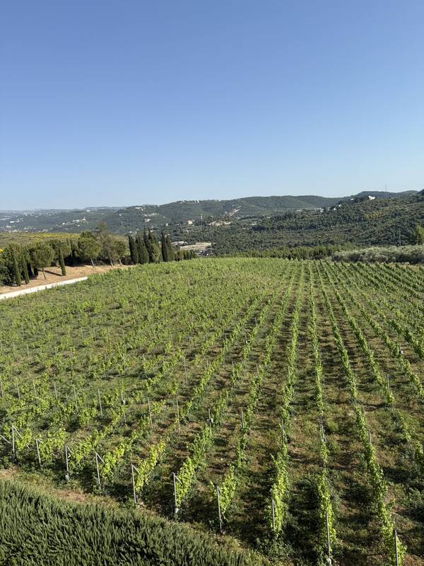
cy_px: 283
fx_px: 392
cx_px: 212
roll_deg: +3.8
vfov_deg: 71.6
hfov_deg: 56.8
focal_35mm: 24
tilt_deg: -7.4
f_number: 1.78
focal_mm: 6.76
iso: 80
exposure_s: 1/3953
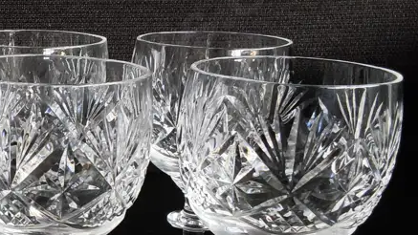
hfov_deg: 28.2
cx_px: -24
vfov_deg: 17.3
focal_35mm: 69
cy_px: 197
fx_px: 765
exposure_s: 1/100
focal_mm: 2.87
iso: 125
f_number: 2
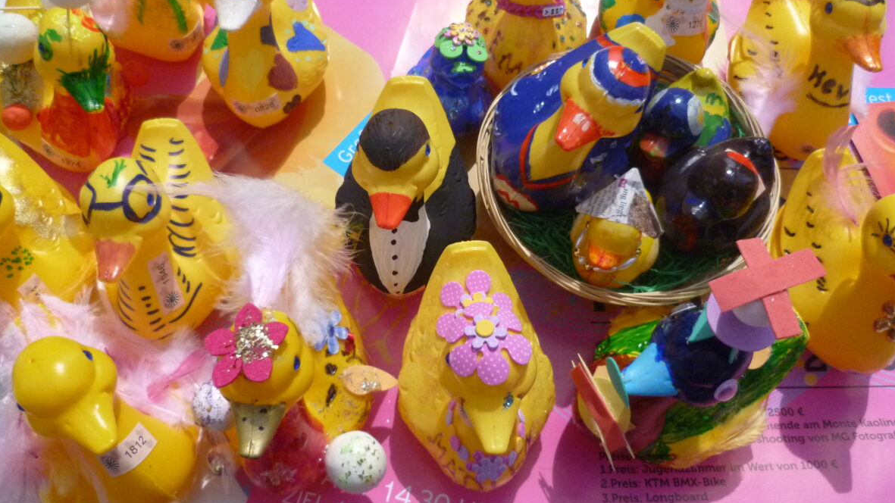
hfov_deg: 62.6
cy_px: 223
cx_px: 454
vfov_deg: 37.7
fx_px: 736
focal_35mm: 31
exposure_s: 1/800
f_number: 9
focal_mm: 5
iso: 400
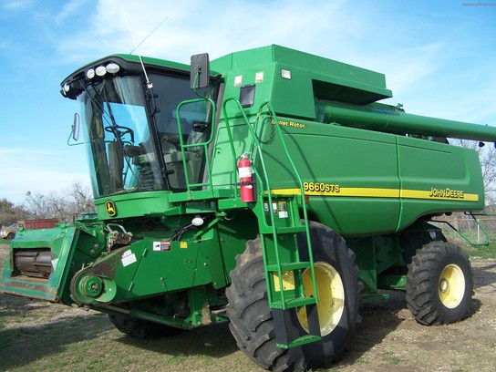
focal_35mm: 38
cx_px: 248
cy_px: 186
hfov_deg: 49.0
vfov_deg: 37.7
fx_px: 544
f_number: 2.8
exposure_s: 1/750
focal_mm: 6.3
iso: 80
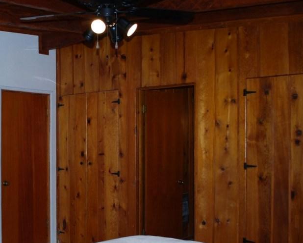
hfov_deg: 42.0
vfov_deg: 35.6
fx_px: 377
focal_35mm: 42
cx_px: 63
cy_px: 144
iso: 200
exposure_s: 1/60
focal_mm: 18
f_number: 3.5
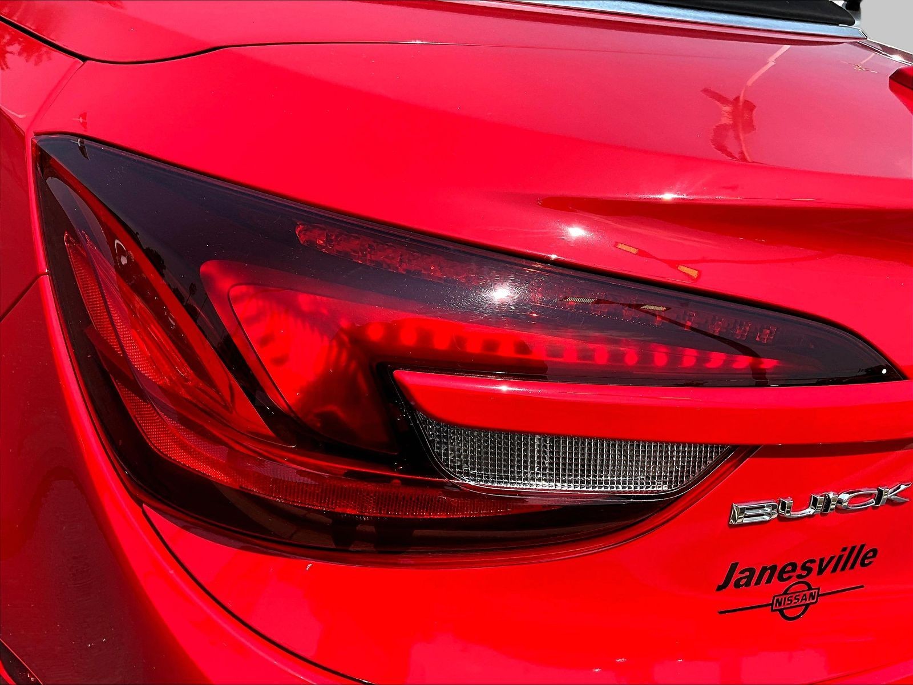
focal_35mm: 29
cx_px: 456
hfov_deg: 61.7
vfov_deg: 48.2
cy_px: 342
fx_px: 765
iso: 25
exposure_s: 1/962
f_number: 1.8
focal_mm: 3
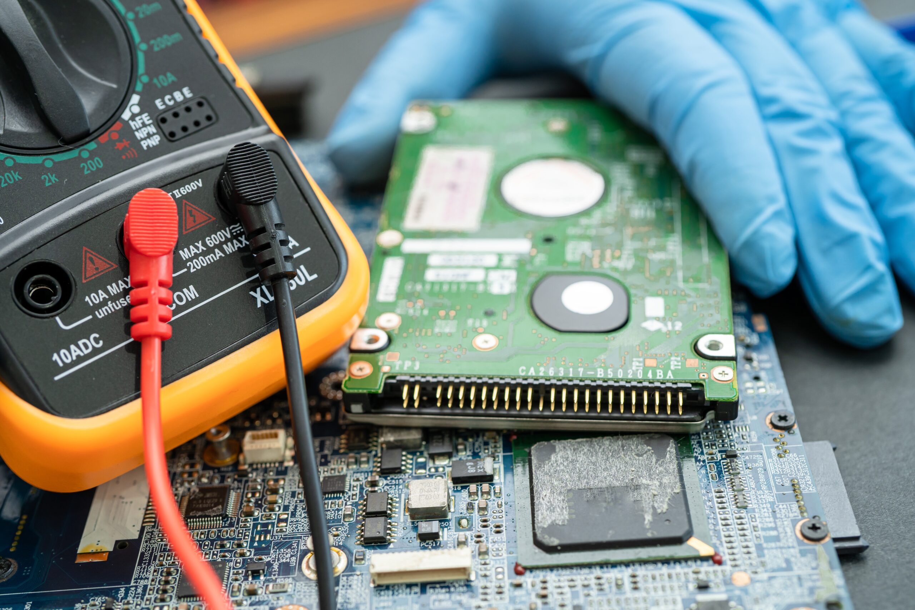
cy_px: 305
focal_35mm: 50
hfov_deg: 39.6
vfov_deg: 27.0
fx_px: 1271
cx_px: 458
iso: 640
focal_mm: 50
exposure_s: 1/60
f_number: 4.5
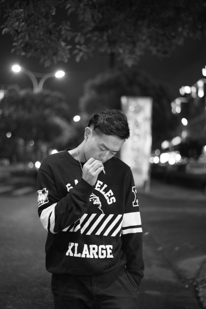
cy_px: 154
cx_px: 103
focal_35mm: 50
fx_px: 429
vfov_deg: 39.6
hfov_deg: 27.0
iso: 1800
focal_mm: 50
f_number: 1.8
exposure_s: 1/40
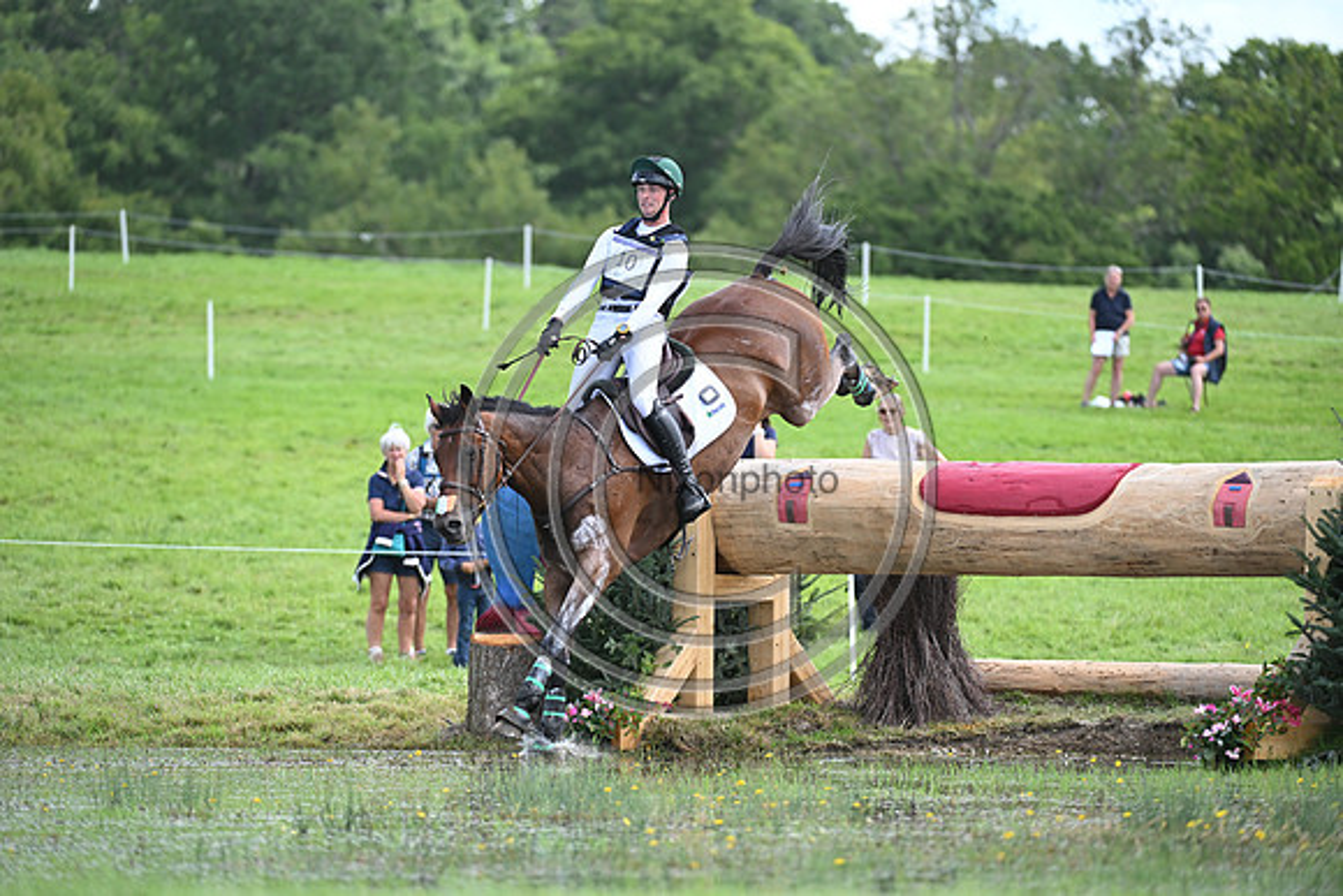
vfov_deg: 5.3
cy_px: 448
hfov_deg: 7.9
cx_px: 672
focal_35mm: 260
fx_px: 9701
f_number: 5
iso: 900
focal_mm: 260
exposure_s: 1/1600
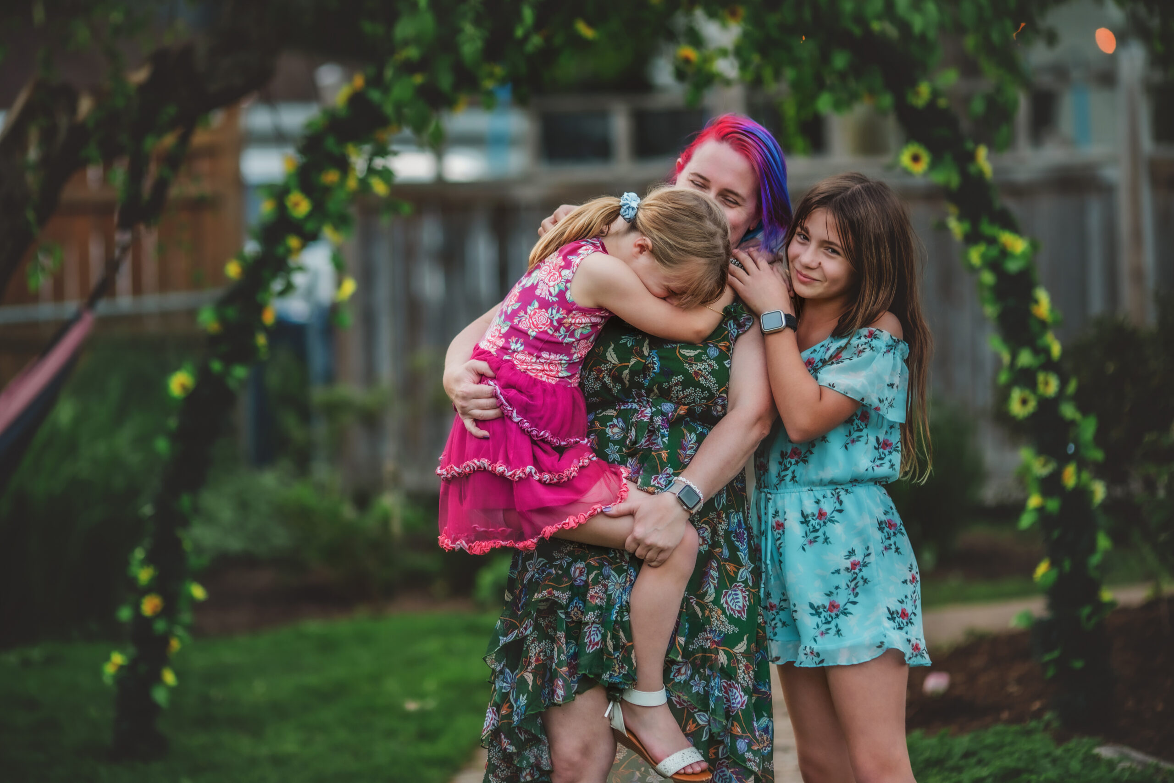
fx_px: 4402
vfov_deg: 10.2
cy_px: 392
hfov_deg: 15.2
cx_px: 587
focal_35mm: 135
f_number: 2.5
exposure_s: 1/320
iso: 640
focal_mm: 135
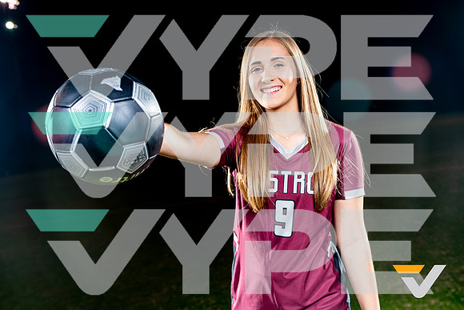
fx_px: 593
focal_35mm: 46
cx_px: 232
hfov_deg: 42.7
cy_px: 155
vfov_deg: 29.3
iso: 100
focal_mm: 46
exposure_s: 1/125
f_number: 5.6
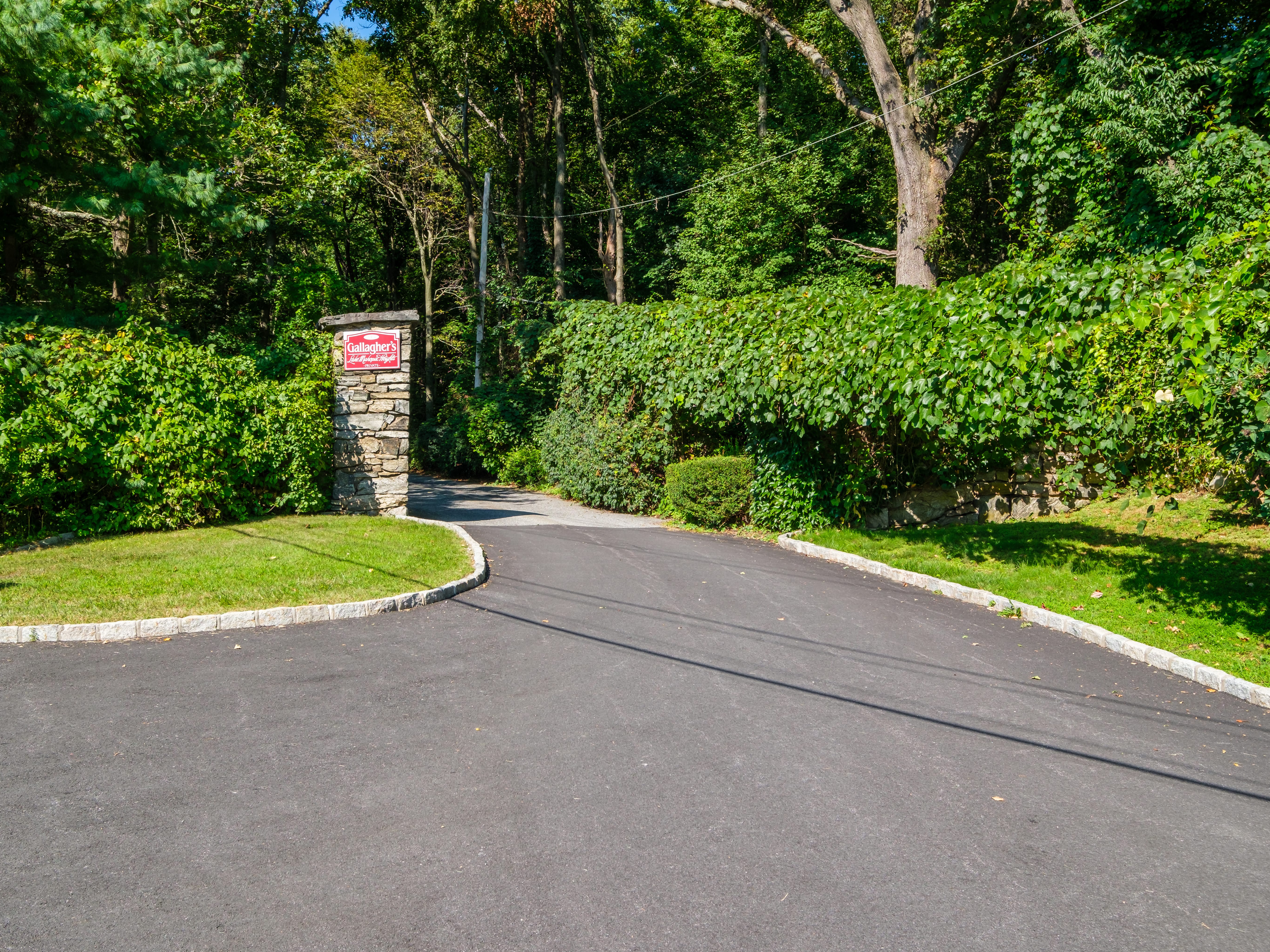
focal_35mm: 32
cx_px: 604
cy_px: 481
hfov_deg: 56.8
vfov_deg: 44.2
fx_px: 1174
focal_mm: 19.1
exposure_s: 1/200
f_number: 8
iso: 200
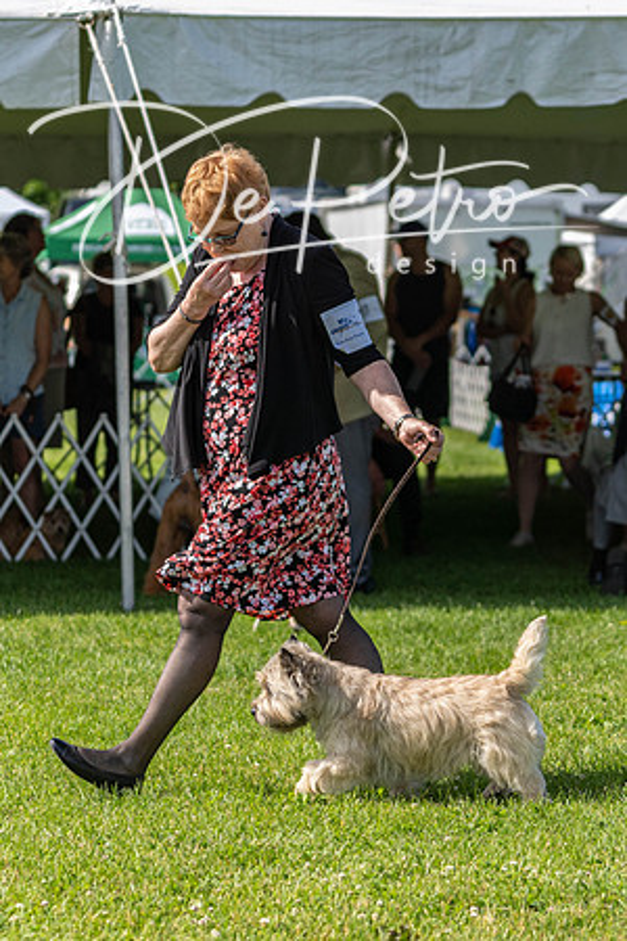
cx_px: 355
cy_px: 532
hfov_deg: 9.3
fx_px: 3856
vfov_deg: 13.9
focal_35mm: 148
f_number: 4
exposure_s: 1/2000
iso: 400
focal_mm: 87
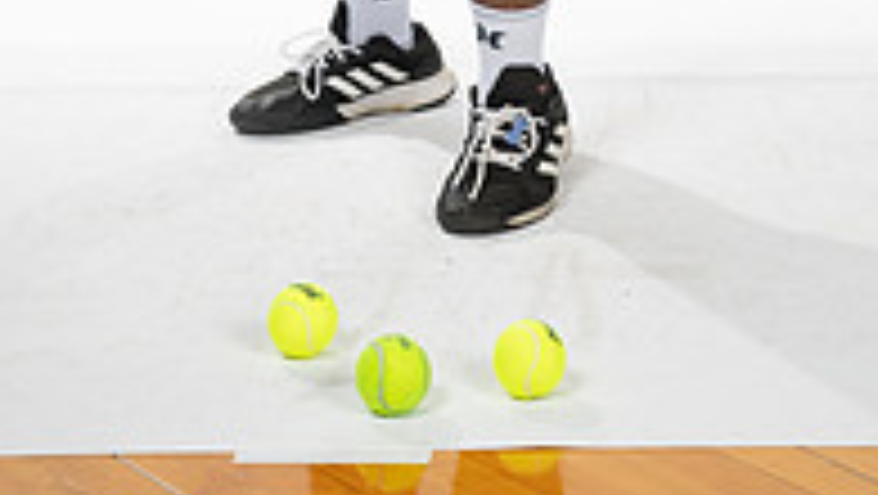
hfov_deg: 19.2
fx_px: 2586
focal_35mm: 111
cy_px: -508
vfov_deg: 10.1
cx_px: 563
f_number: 7.1
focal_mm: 46
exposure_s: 1/320
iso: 800
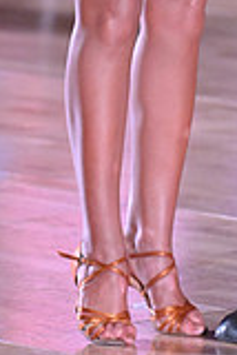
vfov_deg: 3.8
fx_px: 5370
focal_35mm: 545
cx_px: 300
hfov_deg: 2.5
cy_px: -233
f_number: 4.5
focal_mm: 150
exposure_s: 1/400
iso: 5000
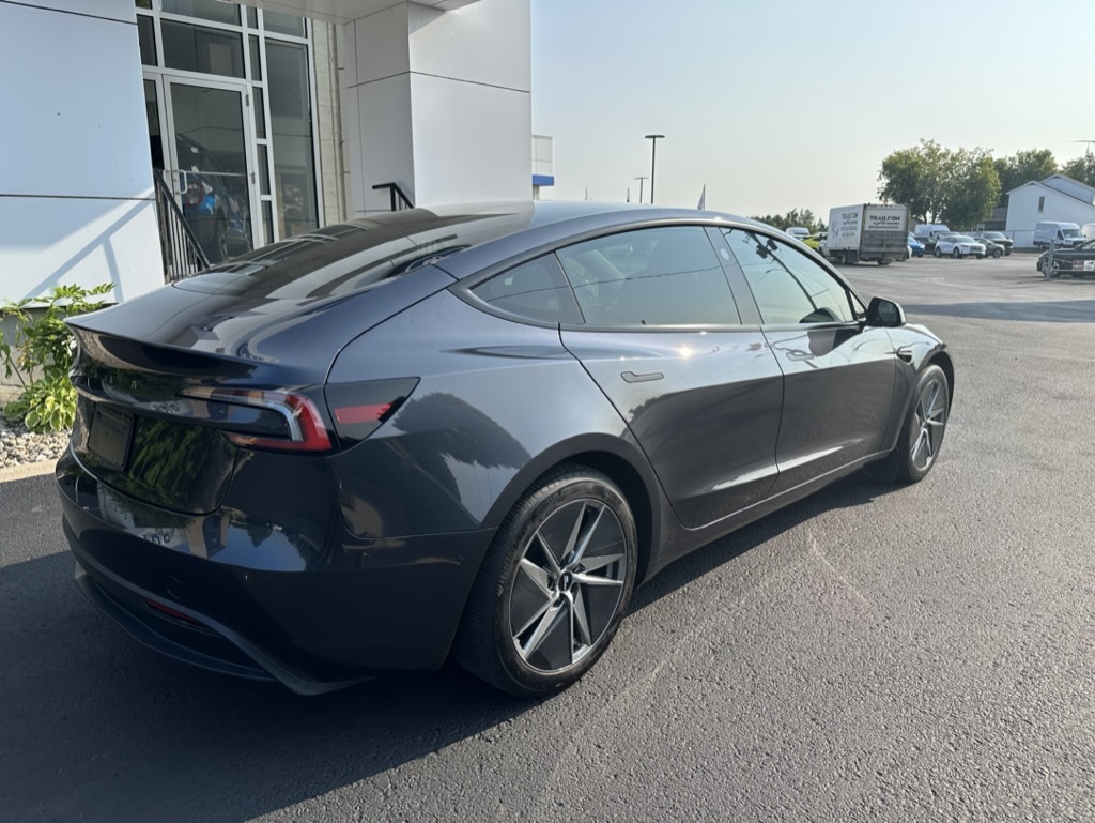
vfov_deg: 56.9
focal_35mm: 24
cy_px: 412
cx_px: 548
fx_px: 760
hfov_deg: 71.6
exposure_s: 1/2660
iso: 80
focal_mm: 6.86
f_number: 1.78
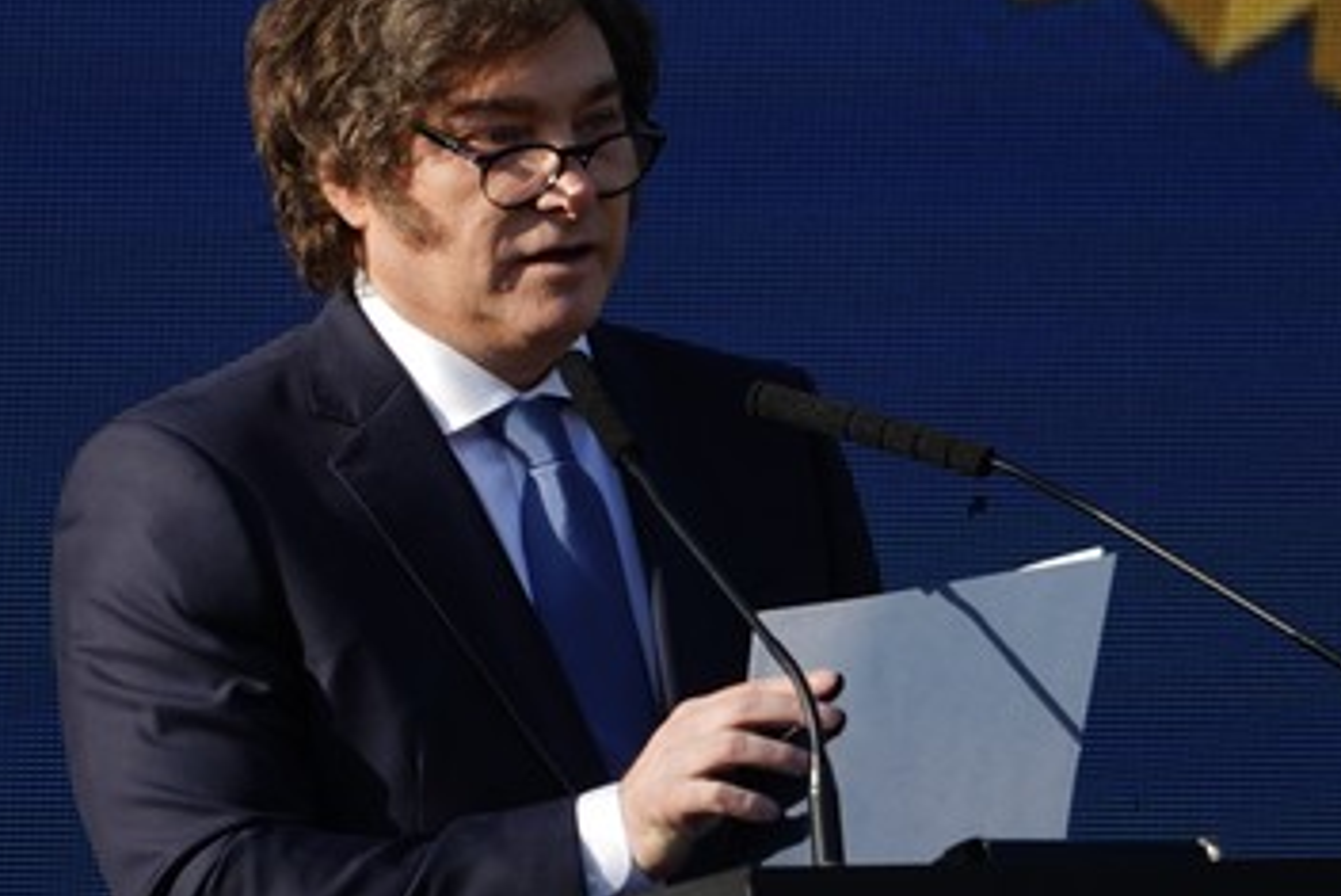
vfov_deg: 1.5
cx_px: 579
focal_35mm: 891
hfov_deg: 2.3
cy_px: 172
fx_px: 33202
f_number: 5.6
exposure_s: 1/250
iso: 50
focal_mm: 291
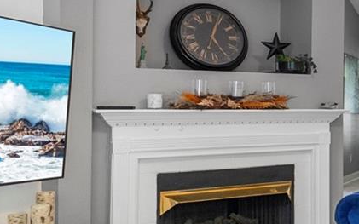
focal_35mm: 62
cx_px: 536
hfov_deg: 25.2
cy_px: 100
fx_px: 607
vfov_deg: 20.9
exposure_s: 1
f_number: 8
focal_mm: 16
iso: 640
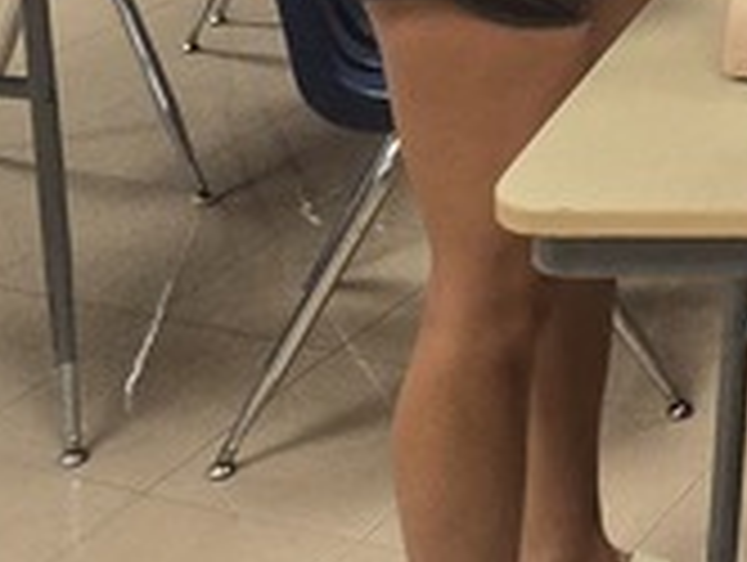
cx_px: 1246
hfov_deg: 19.7
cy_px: -571
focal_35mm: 80
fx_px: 1729
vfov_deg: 15.0
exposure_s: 1/60
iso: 100
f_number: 2.2
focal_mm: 2.2
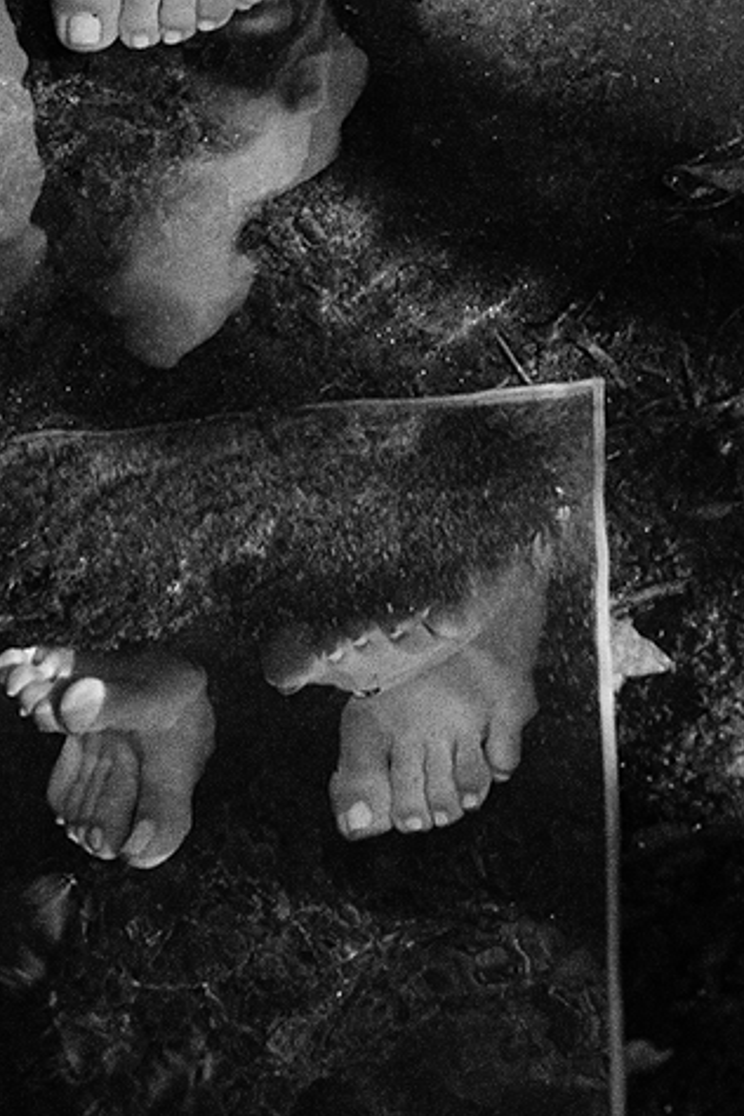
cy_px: 247
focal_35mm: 116
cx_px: 261
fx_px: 3596
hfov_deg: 11.8
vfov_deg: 17.5
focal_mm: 50
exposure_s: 1/400
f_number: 4
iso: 1000
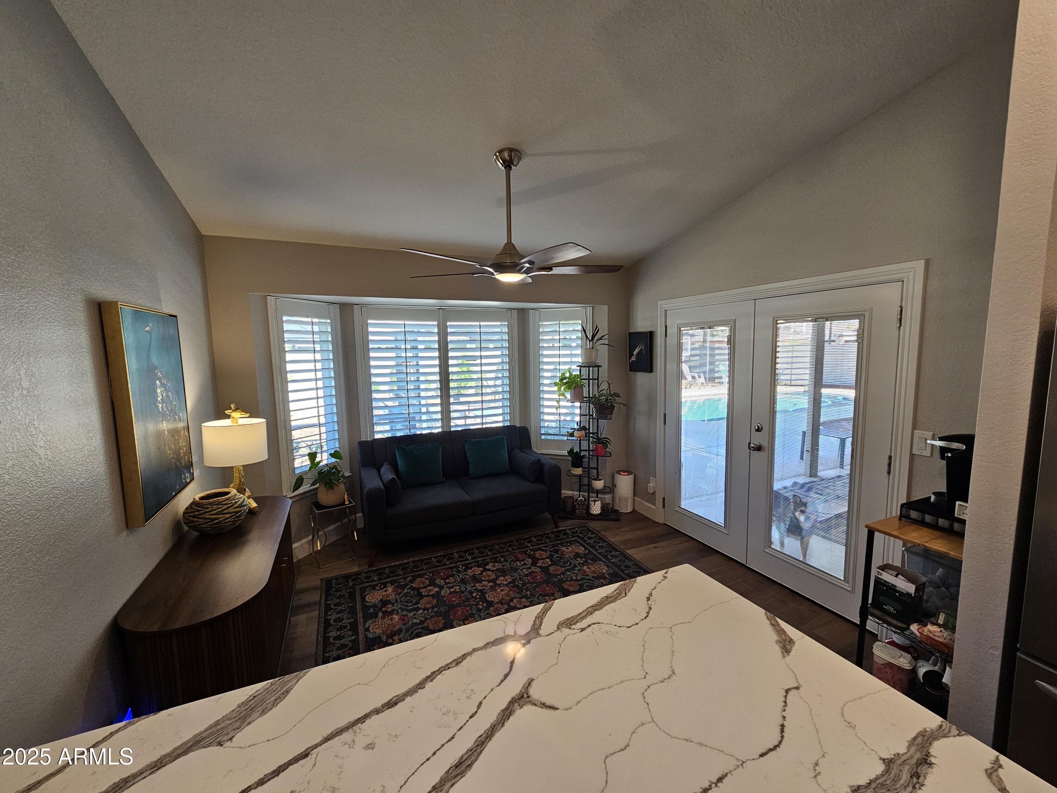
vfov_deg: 89.9
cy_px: 396
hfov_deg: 106.2
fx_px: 397
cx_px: 528
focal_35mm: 13
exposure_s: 1/60
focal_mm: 2.2
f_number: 2.2
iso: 100
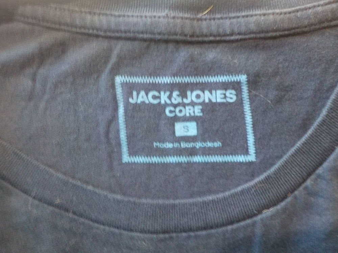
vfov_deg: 46.8
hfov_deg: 60.0
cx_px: 169
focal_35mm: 30
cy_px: 126
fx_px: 293
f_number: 3.3
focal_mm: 4.1
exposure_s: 1/6
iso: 800
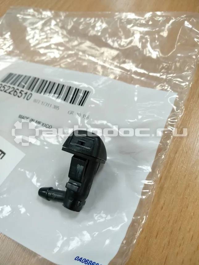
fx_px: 169
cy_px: 132
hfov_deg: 61.1
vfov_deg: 76.4
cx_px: 100
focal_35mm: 22
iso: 320
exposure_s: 1/33
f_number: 2.2
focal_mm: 3.81
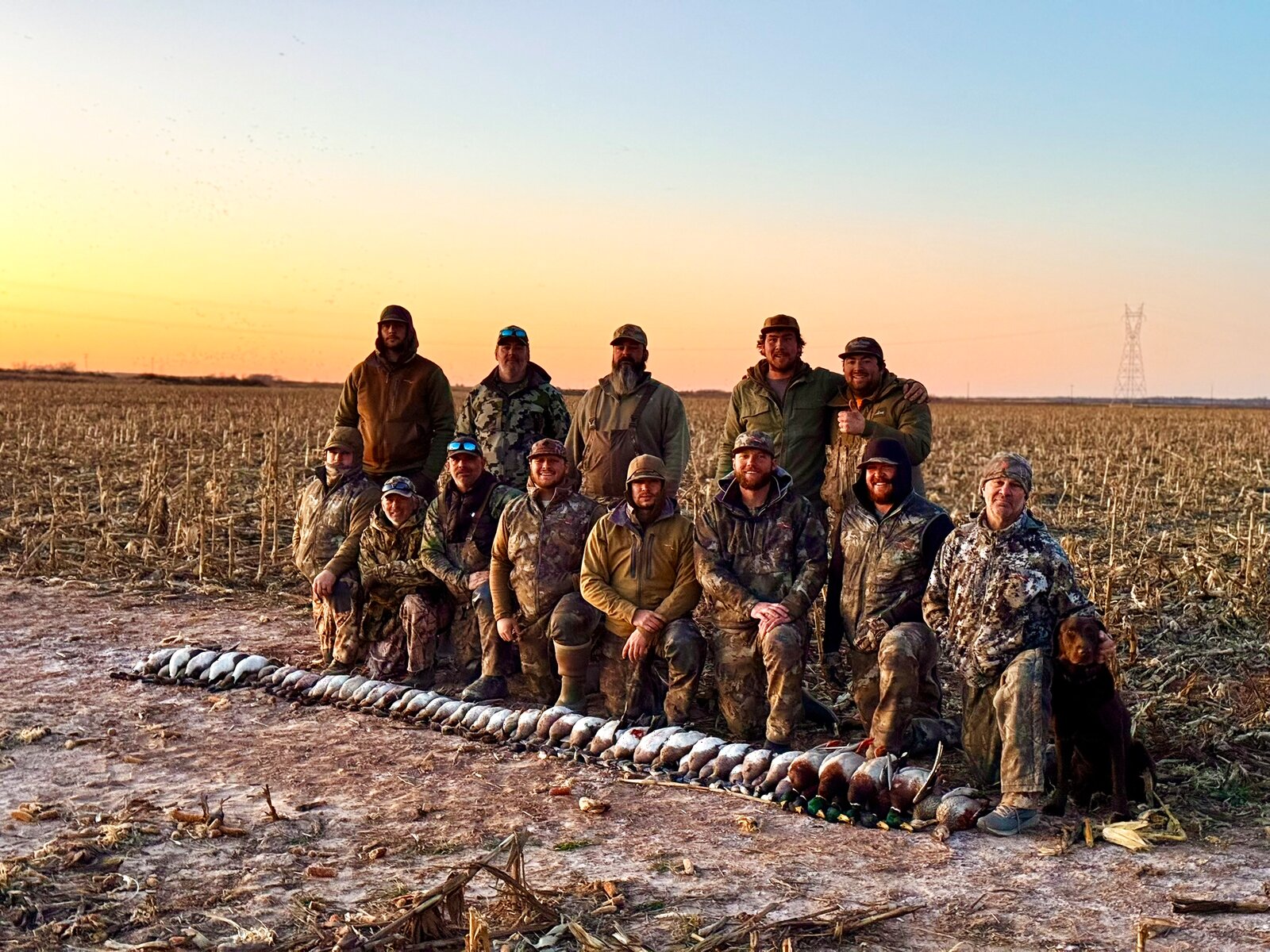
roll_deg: -1.0
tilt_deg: -2.5
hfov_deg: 39.7
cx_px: 635
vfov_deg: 30.3
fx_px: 1761
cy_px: 476
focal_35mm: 48
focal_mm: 6.76
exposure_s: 1/50
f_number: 1.78
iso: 250
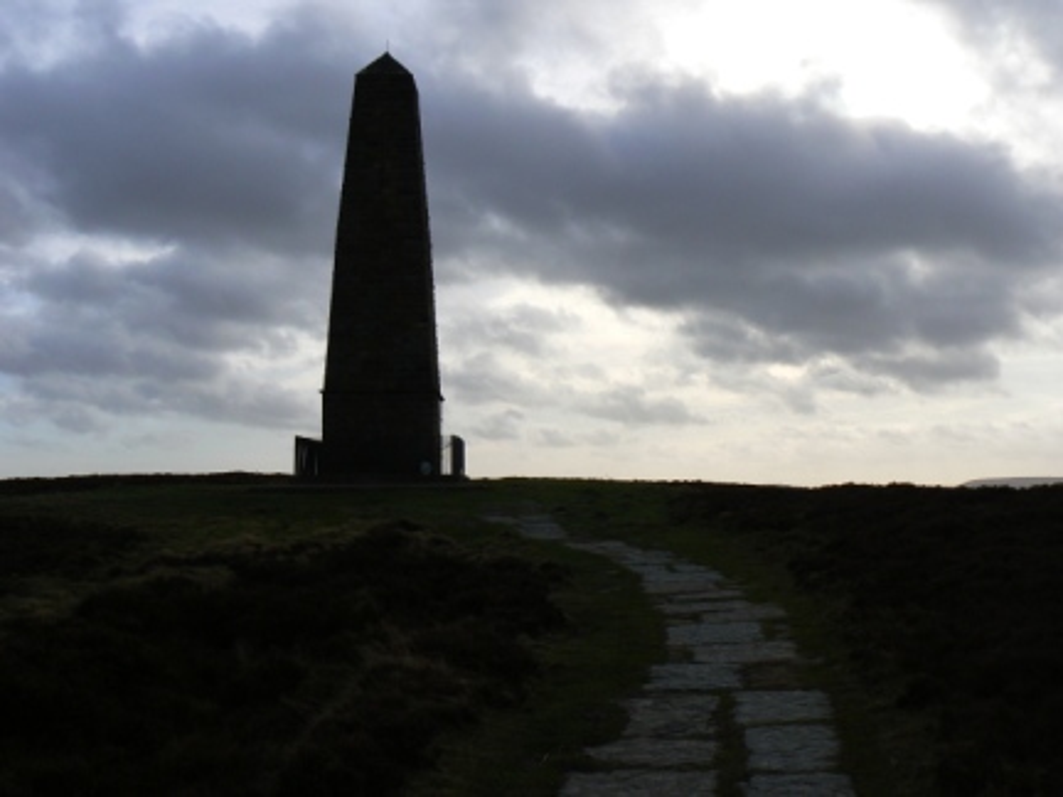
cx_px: 532
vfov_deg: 39.7
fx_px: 1106
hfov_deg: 51.4
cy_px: 398
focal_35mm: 36
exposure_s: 1/400
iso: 80
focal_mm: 6
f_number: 7.1
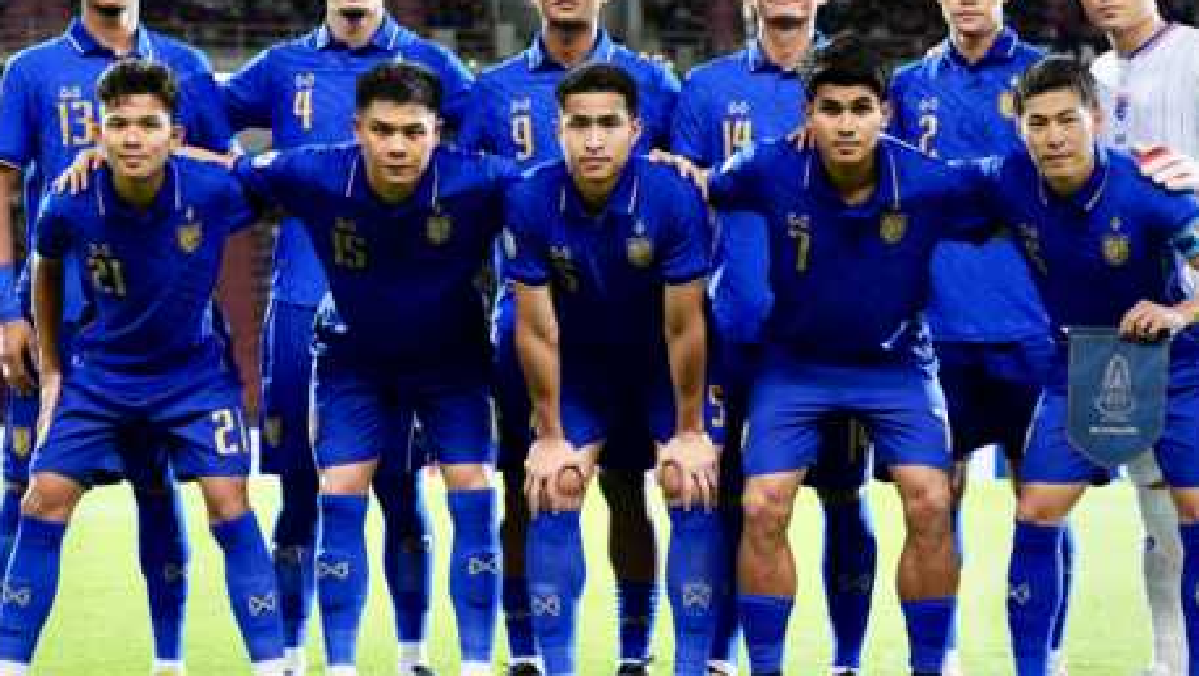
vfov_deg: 9.5
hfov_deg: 16.8
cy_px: 119
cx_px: 649
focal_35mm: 128
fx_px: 4071
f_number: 4
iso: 1250
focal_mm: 70
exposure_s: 1/400
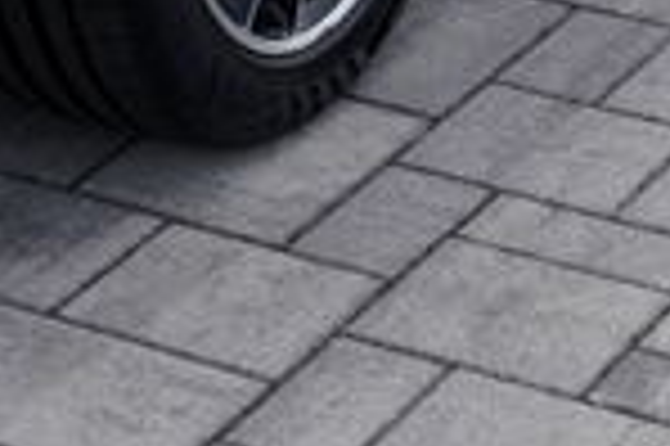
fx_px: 3960
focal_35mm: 213
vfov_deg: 5.9
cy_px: -1034
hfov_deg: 9.4
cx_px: -328
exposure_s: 1/160
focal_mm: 31
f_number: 5.6
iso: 100
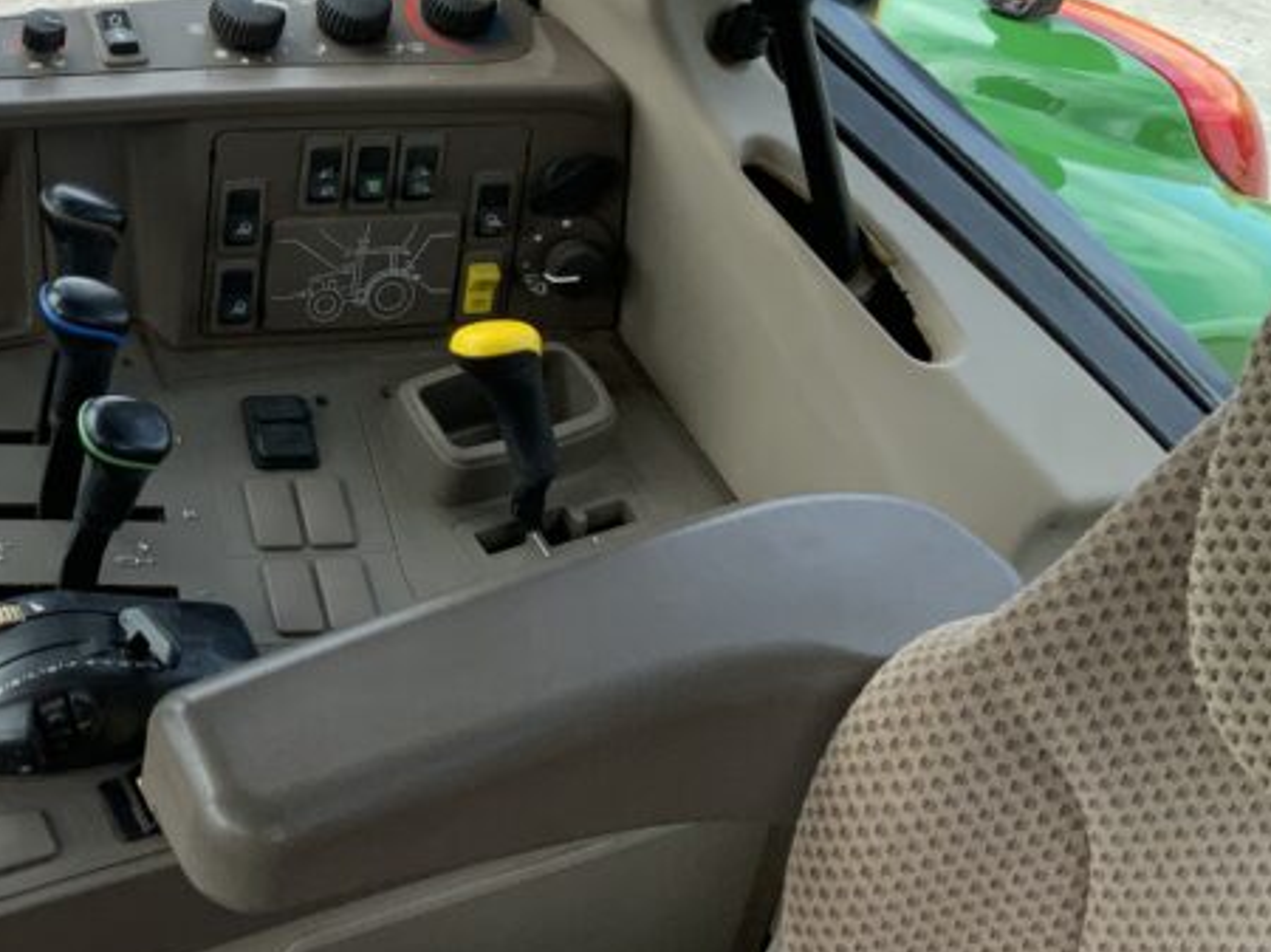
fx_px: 2422
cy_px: 266
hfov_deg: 28.0
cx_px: 68
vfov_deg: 22.1
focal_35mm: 66
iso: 16
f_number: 1.8
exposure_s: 1/446
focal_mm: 3
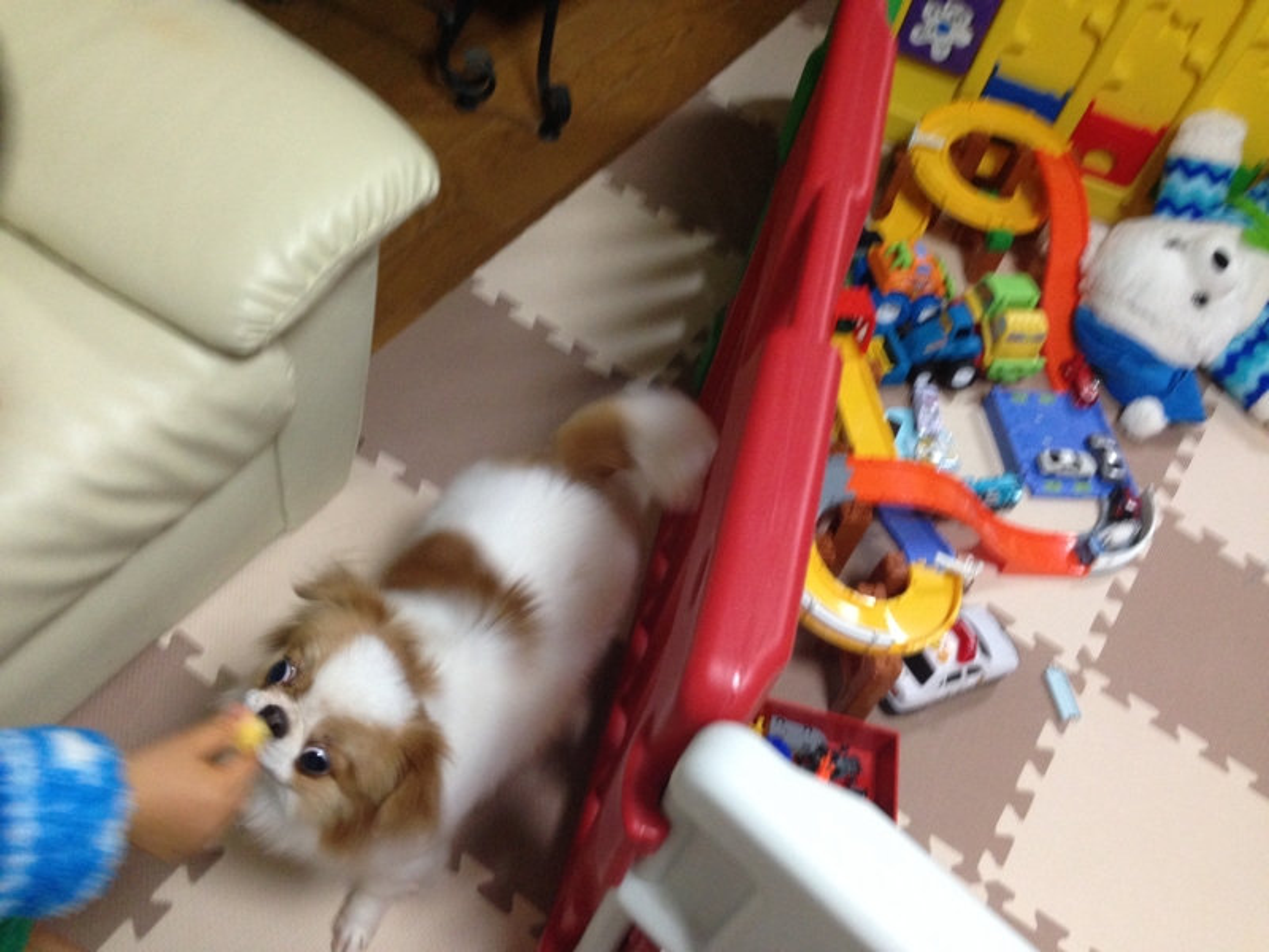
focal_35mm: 33
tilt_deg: -52.7
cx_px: 634
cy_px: 476
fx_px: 1210
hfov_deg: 55.4
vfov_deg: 42.9
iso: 250
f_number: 2.4
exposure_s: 1/20
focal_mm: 4.12
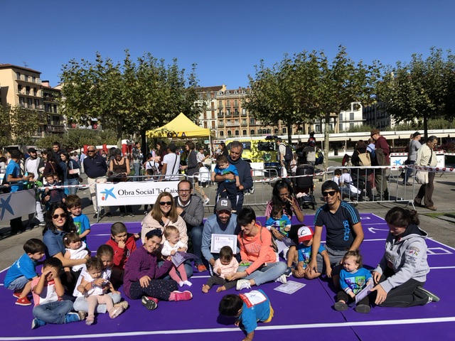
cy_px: 170
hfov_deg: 63.4
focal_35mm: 28
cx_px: 228
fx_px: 368
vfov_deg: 49.7
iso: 20
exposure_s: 1/2825
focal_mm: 4
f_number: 1.8
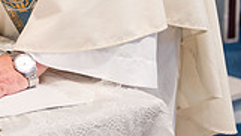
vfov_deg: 9.0
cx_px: -46
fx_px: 845
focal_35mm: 132
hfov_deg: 15.6
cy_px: -72
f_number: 2.2
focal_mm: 35
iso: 2000
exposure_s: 1/250
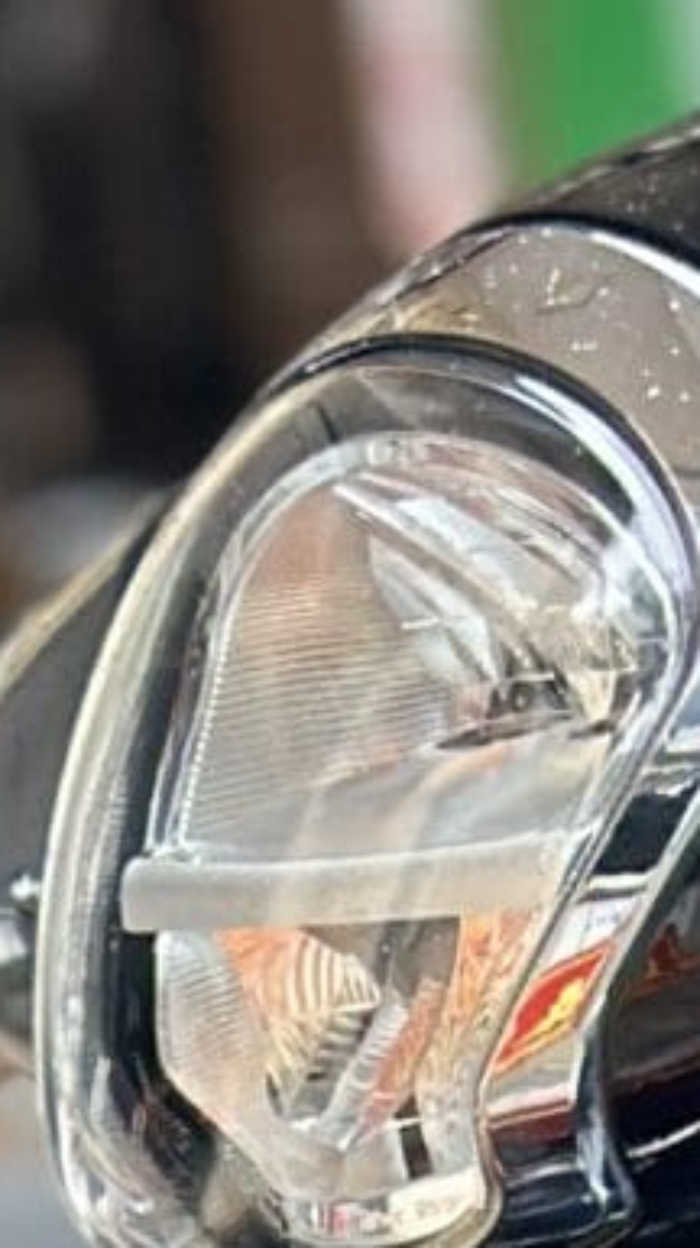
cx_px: 399
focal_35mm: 348
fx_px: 11506
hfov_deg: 3.5
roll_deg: +9.7
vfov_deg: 5.7
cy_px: 3961
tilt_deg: -14.2
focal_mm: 6.86
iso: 80
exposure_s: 1/383
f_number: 1.78
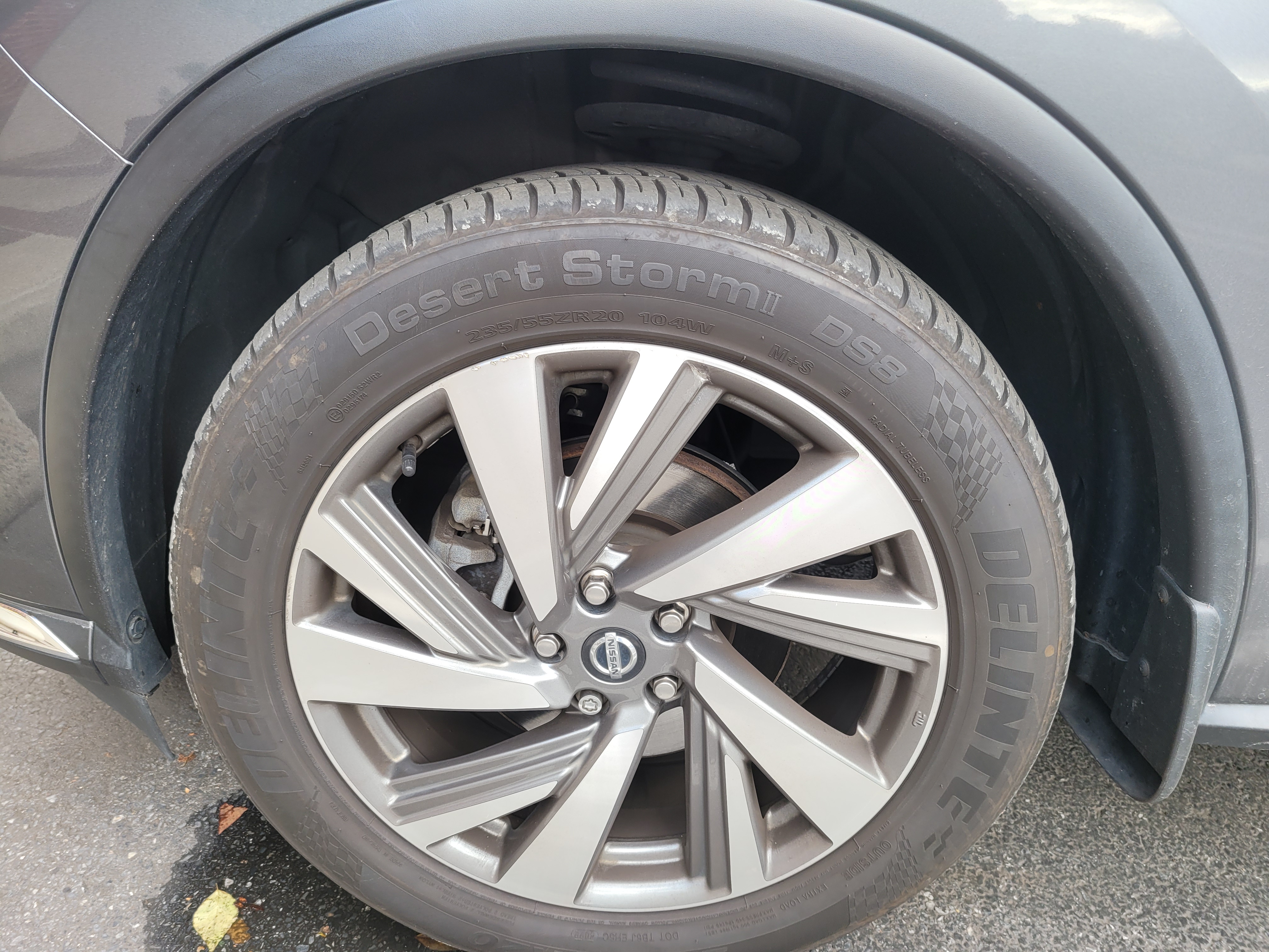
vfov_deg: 53.1
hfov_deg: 67.3
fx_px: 953
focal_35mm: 26
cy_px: 476
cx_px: 634
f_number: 1.8
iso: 40
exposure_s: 1/120
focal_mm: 5.4
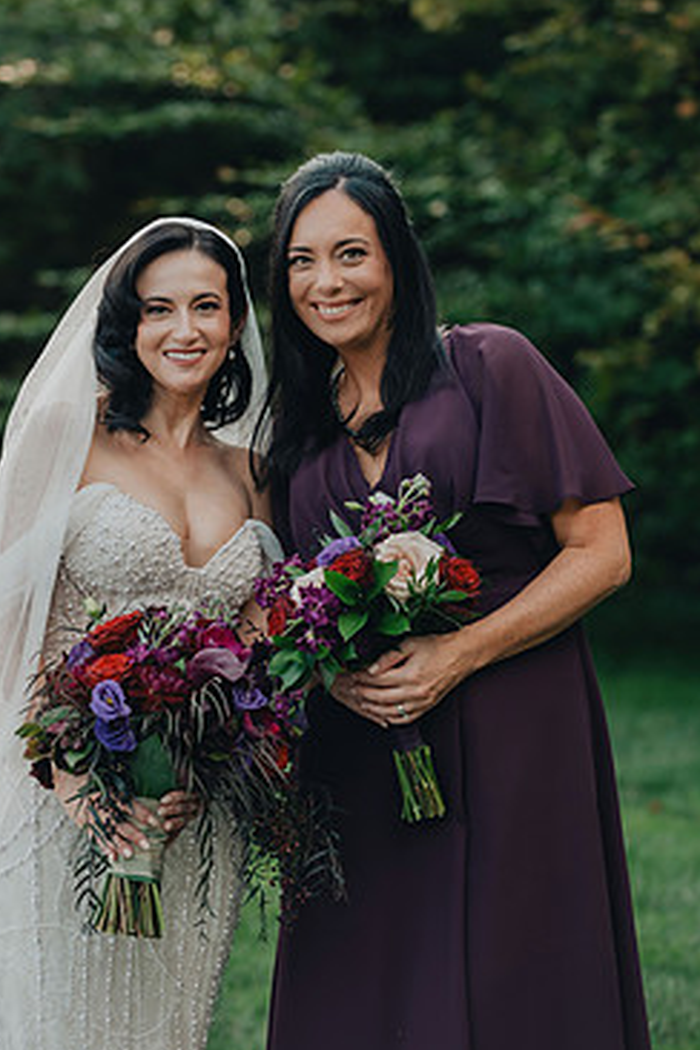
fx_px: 4666
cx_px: 293
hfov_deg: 8.6
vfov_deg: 12.8
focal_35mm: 160
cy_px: 473
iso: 800
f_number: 4
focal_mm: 130
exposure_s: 1/500
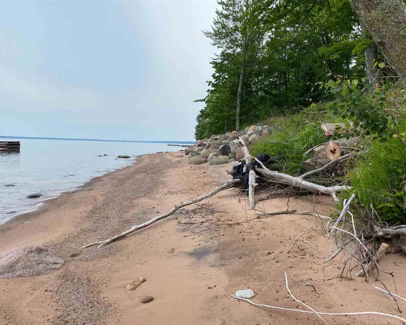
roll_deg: -2.2
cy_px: 168
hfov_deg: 62.2
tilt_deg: -3.0
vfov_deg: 51.5
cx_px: 215
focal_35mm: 28
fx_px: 336
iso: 32
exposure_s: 1/1927
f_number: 1.8
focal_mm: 4.25
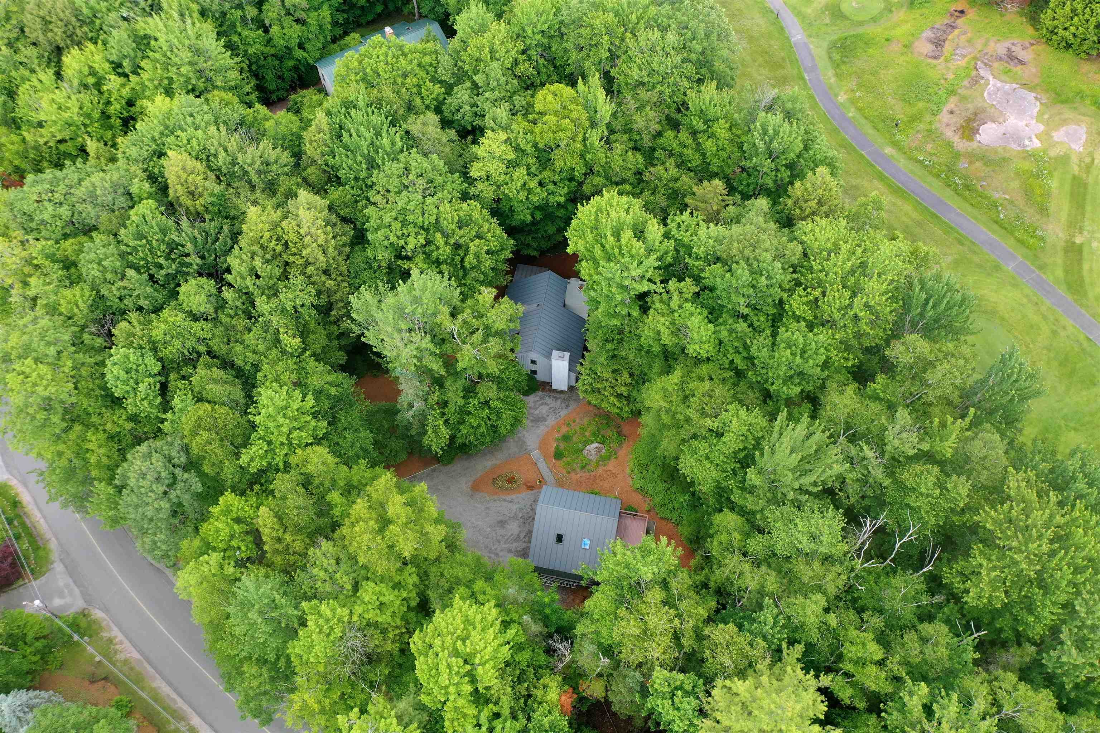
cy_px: 366
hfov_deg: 65.5
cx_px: 550
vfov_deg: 46.4
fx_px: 855
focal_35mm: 28
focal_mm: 10.26
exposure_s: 1/120
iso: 100
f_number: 4
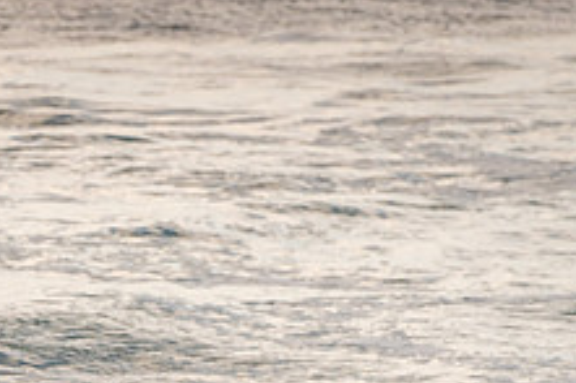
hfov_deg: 1.6
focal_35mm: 1315
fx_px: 21024
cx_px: 96
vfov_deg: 1.0
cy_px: 491
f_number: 5.6
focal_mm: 500
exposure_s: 1/2000
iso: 220
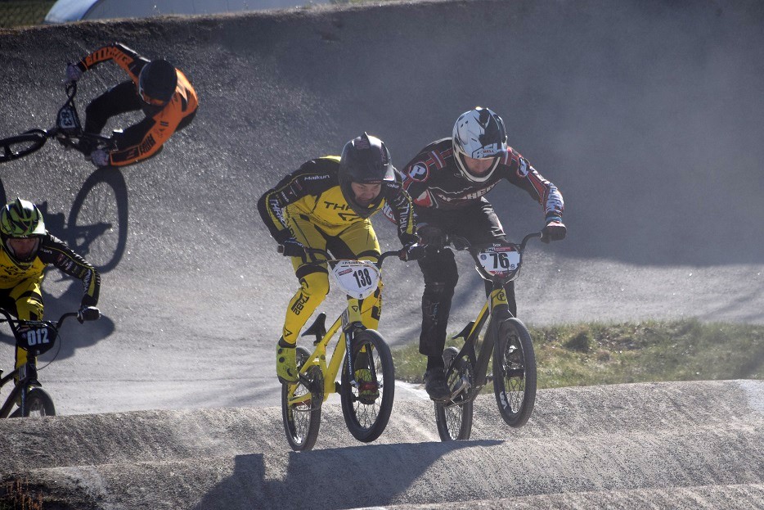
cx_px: 382
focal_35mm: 300
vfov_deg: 4.6
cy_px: 255
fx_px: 6367
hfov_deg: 6.9
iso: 400
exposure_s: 1/1600
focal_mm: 200
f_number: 7.1
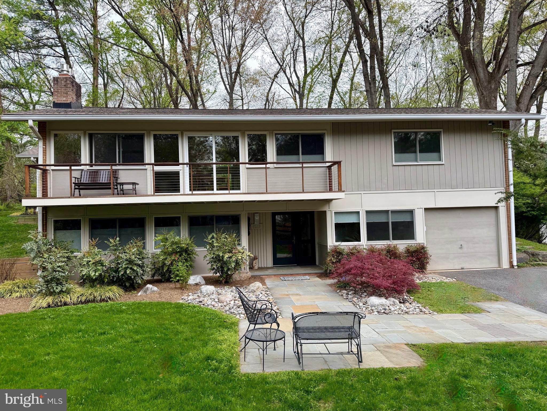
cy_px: 206
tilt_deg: +2.2
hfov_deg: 71.6
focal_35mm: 24
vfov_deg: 56.8
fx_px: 379
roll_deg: +1.2
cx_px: 274
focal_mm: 6.76
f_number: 1.78
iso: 80
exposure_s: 1/593
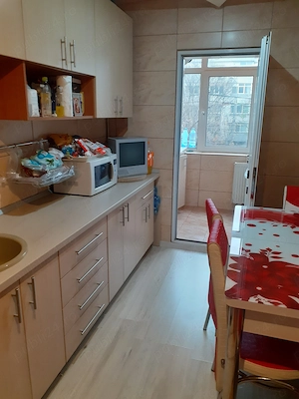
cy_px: 200
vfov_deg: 65.3
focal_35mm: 27
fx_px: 311
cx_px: 150
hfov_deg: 51.4
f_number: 1.9
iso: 200
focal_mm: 3.6
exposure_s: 1/33
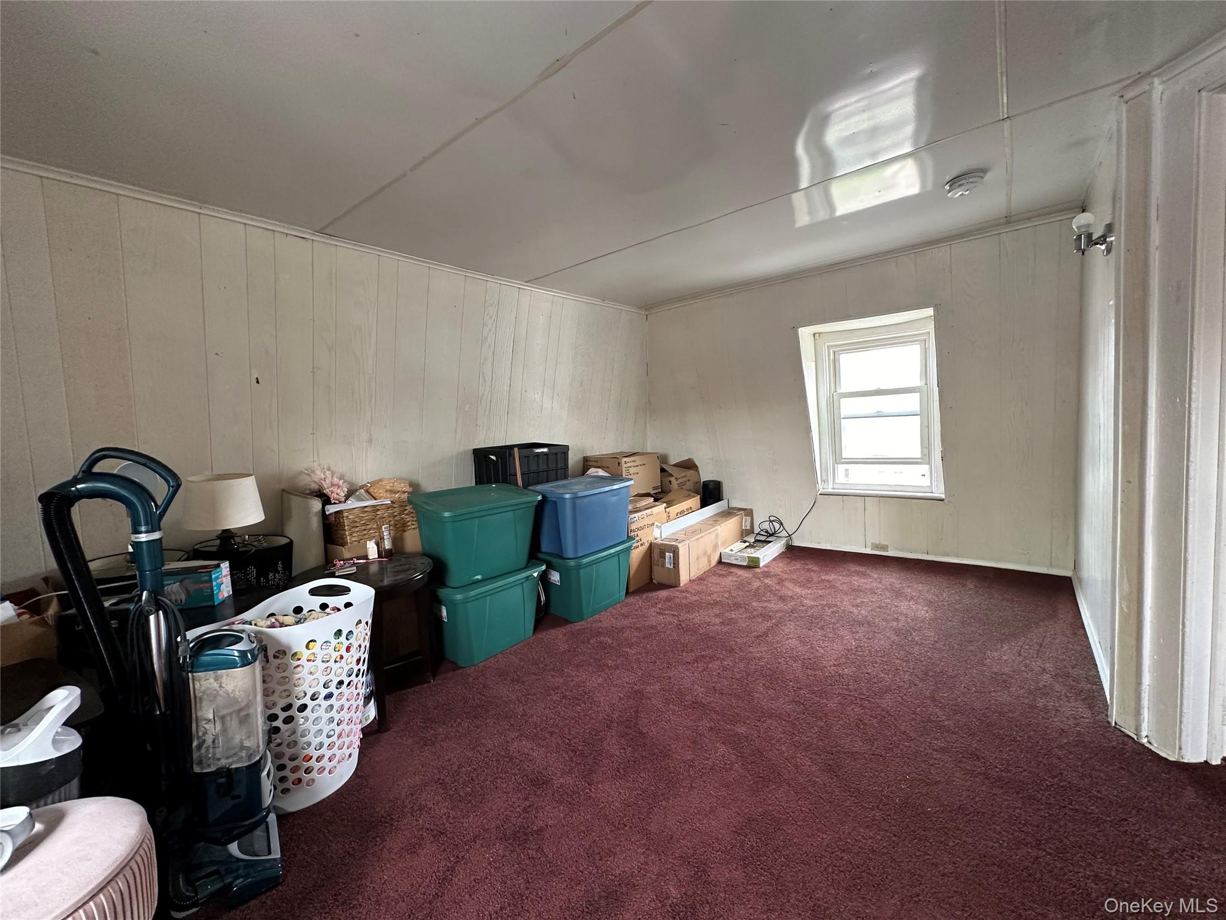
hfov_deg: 102.1
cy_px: 460
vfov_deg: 85.7
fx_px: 496
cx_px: 613
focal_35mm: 14
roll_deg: +3.5
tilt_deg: -3.6
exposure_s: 1/60
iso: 250
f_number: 2.2
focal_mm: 2.22
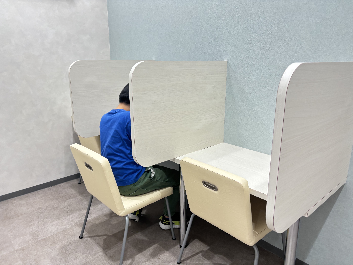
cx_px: 176
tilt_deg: -14.1
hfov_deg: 67.3
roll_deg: -2.5
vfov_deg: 53.1
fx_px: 265
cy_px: 132
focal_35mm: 26
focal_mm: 5.96
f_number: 1.6
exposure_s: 1/60
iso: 125
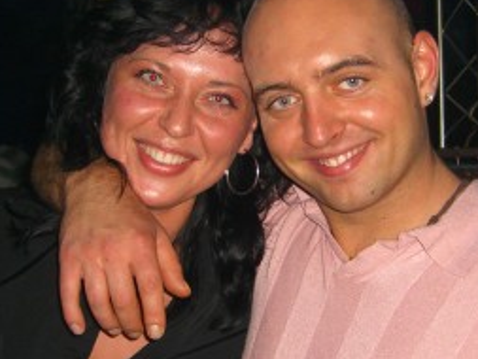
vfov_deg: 16.4
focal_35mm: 90
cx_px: 310
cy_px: 215
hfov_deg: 21.7
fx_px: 1243
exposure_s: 1/60
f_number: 2.8
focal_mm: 7.9
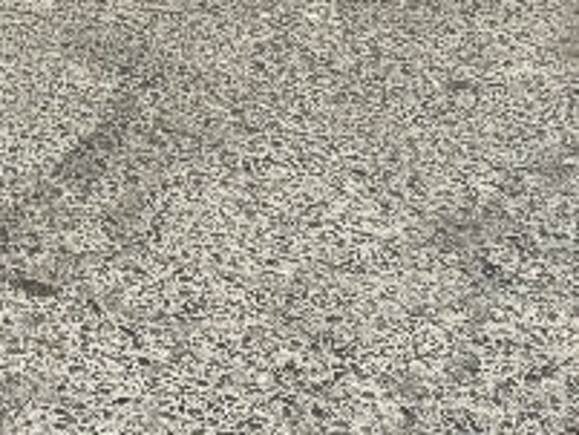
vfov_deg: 7.5
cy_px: -884
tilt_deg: -5.6
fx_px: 2879
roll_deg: +0.8
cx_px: -1080
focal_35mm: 172
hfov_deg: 9.4
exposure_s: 1/6173
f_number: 1.78
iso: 80
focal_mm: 6.76
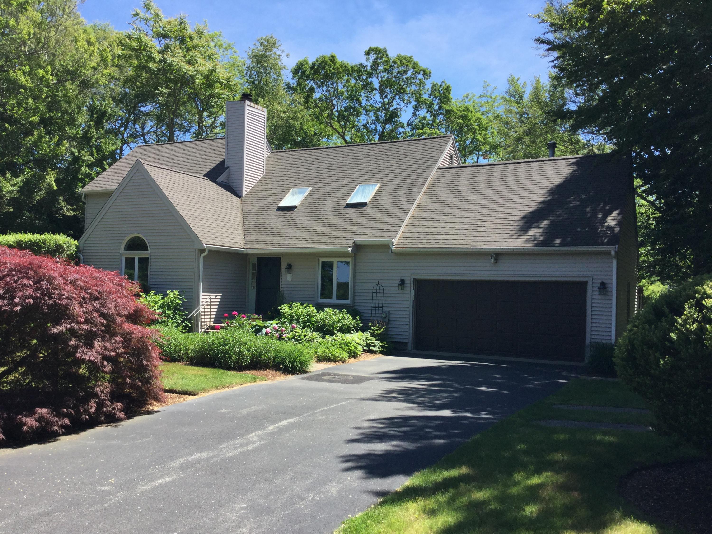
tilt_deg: +3.6
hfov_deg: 58.4
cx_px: 356
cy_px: 267
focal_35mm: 31
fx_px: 638
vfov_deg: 45.4
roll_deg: -1.4
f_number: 2.4
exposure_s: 1/684
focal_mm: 3.3
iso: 25
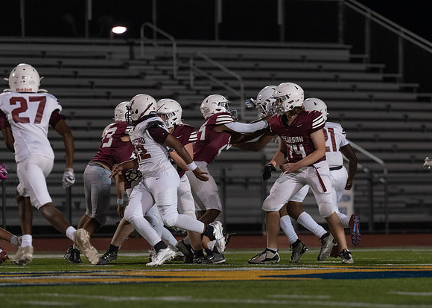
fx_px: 4306
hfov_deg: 5.7
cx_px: 291
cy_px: 157
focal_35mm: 351
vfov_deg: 4.1
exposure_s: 1/1000
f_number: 2.8
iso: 1600
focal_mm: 200
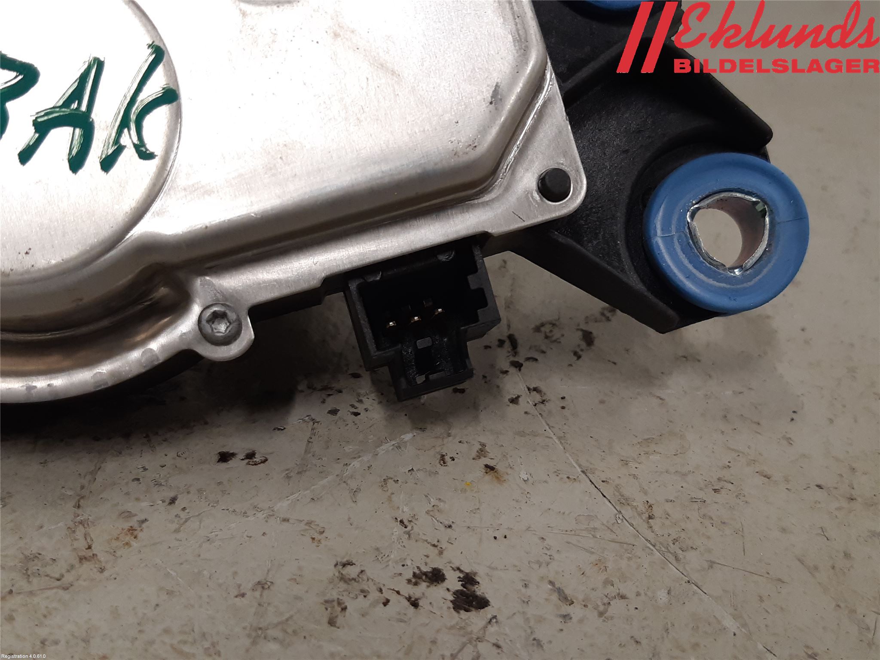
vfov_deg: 53.1
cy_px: 330
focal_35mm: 26
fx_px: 661
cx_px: 440
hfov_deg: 67.3
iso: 80
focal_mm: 3.93
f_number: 1.7
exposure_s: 1/50
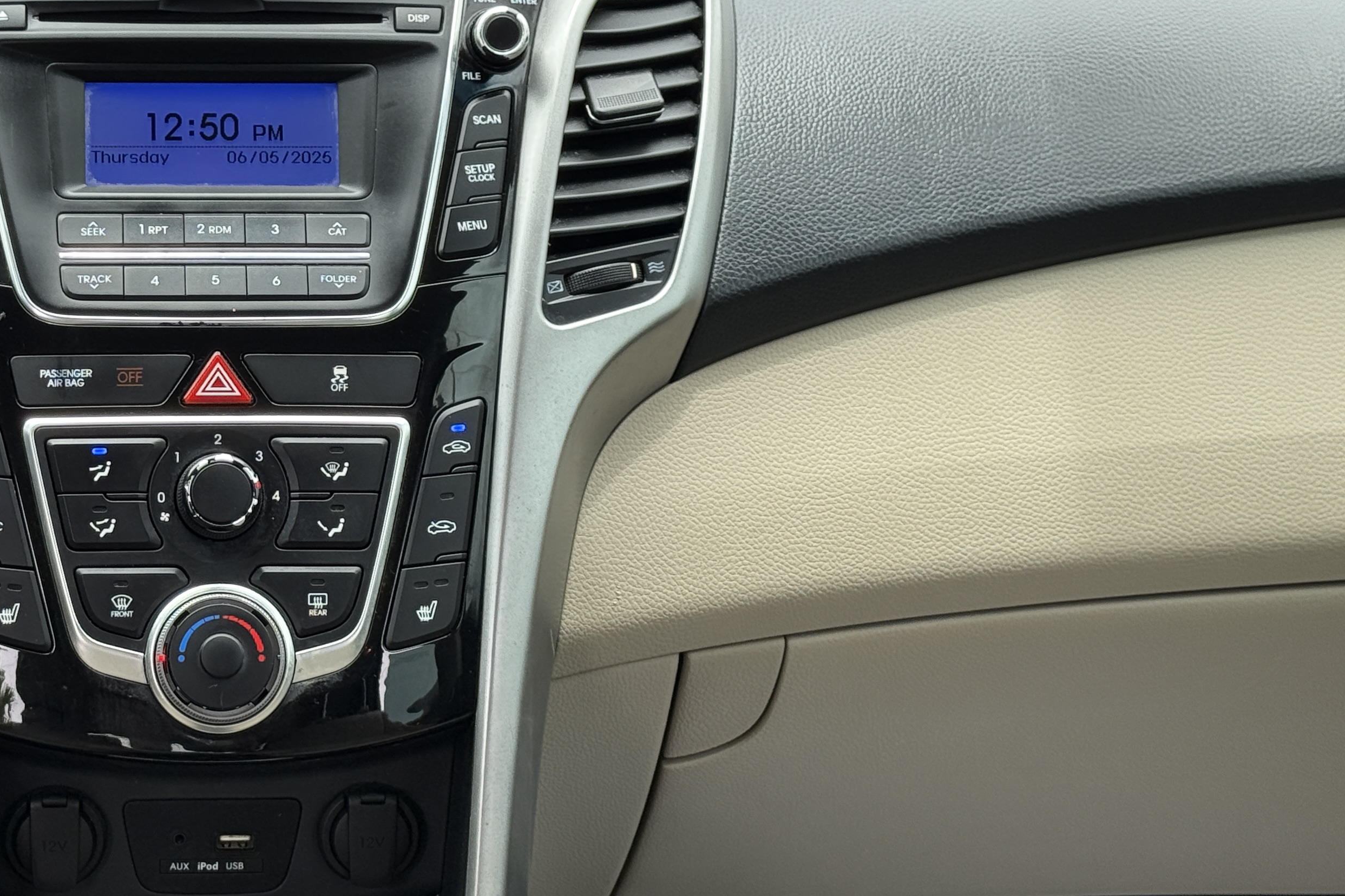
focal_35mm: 81
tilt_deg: -16.2
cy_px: 408
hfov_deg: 24.6
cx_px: 265
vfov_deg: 16.9
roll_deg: +0.0
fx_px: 3026
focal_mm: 6.76
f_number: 1.78
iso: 64
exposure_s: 1/487
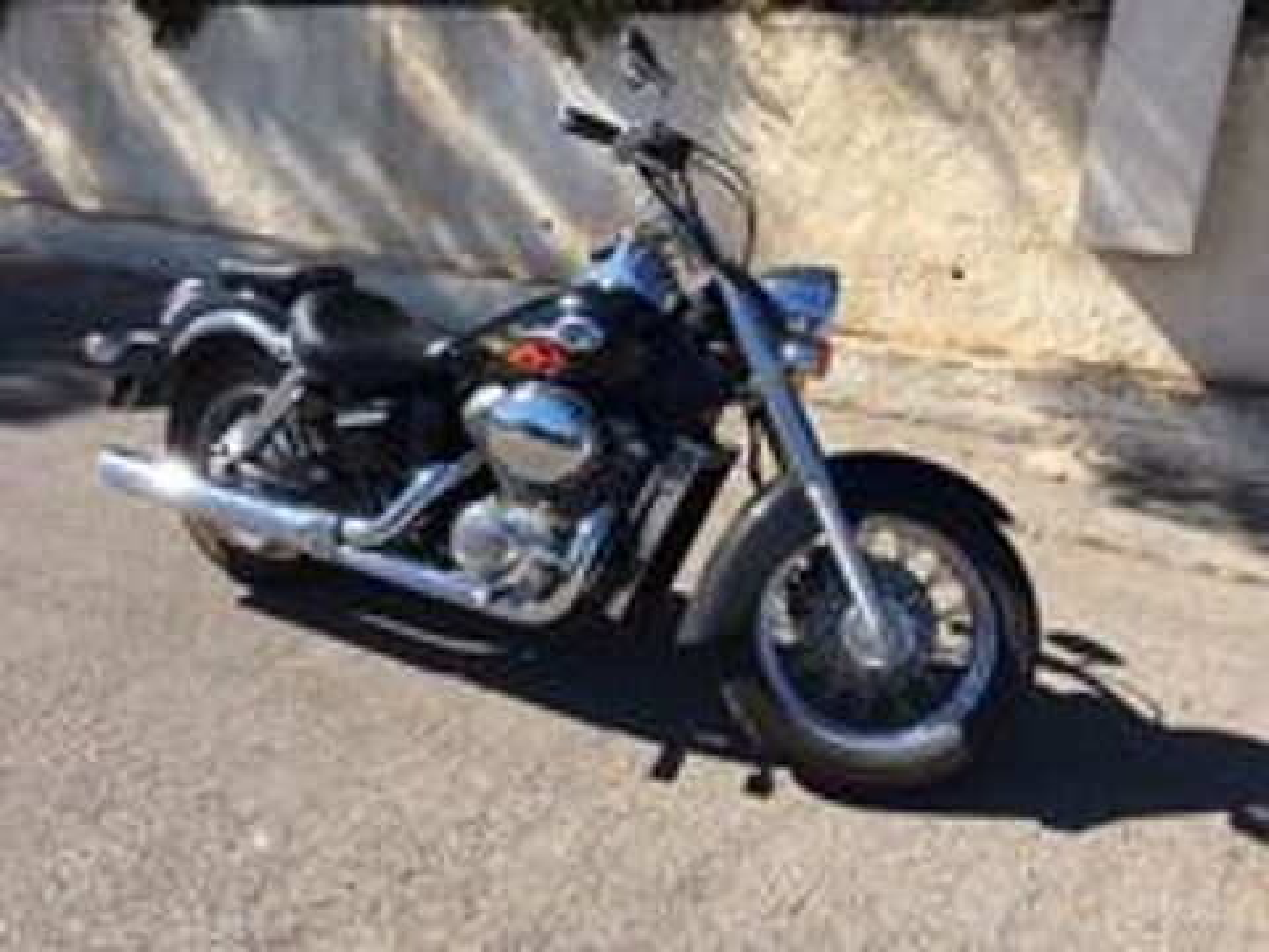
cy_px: 476
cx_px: 634
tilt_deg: -18.6
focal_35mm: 29
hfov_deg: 61.7
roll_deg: -1.9
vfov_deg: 48.2
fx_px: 1063
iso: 25
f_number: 2.2
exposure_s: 1/950
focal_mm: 4.15
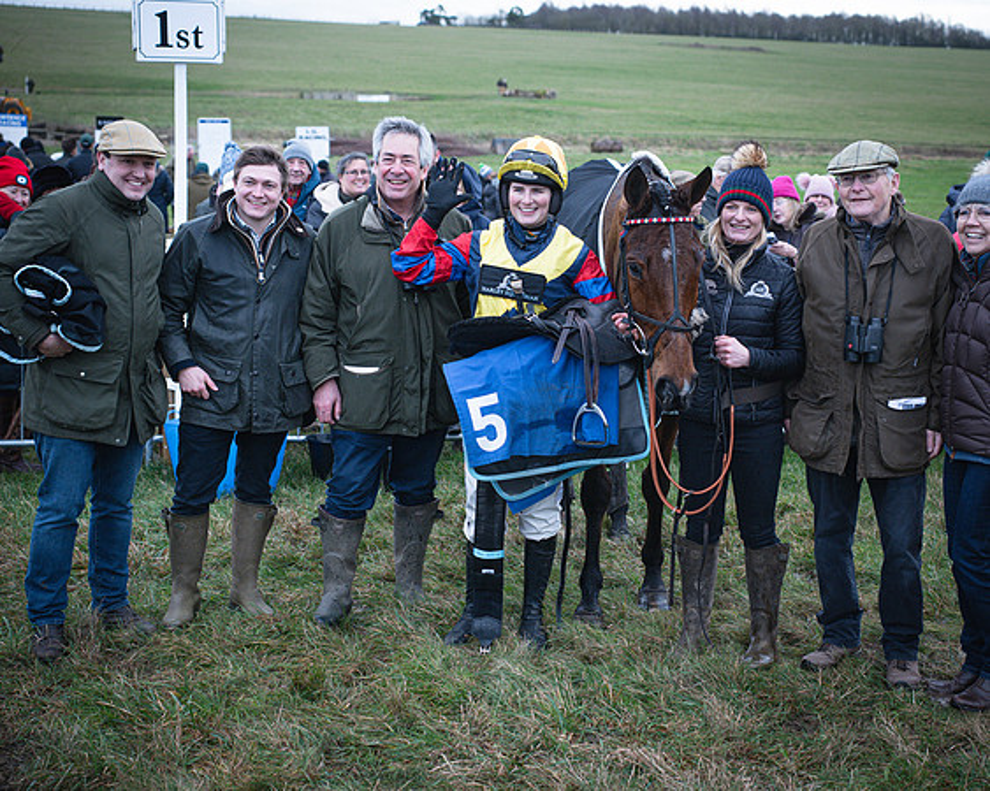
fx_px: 1649
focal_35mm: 56
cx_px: 551
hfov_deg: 33.4
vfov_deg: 27.0
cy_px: 396
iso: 400
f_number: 4
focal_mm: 50
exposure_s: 1/690
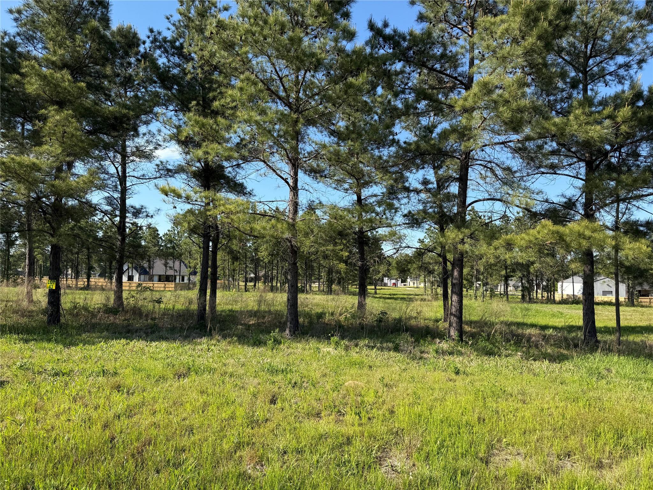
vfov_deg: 56.8
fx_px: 453
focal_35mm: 24
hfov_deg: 71.6
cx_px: 326
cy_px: 245
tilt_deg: +4.7
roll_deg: -0.9
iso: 80
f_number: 1.78
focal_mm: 6.76
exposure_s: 1/1901
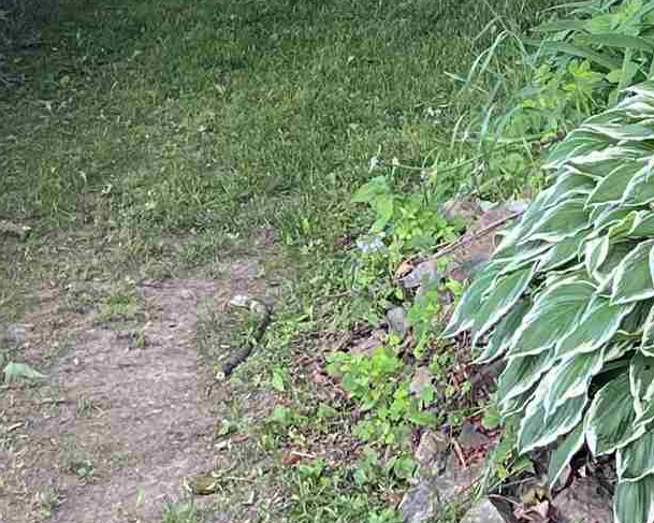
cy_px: -219
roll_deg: -0.8
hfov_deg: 15.0
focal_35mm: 128
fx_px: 2477
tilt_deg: -5.7
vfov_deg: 11.6
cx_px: 489
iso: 40
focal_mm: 5.7
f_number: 1.5
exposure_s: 1/121
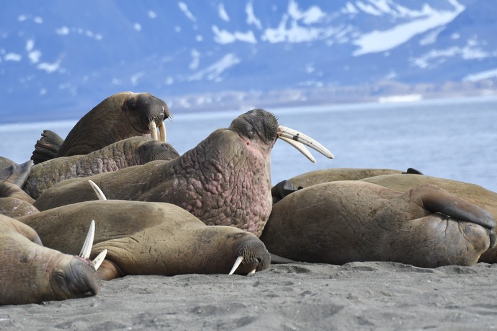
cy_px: 166
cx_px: 248
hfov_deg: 4.7
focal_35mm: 435
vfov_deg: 3.2
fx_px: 6004
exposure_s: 1/2000
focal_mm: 290
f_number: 6.3
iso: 640
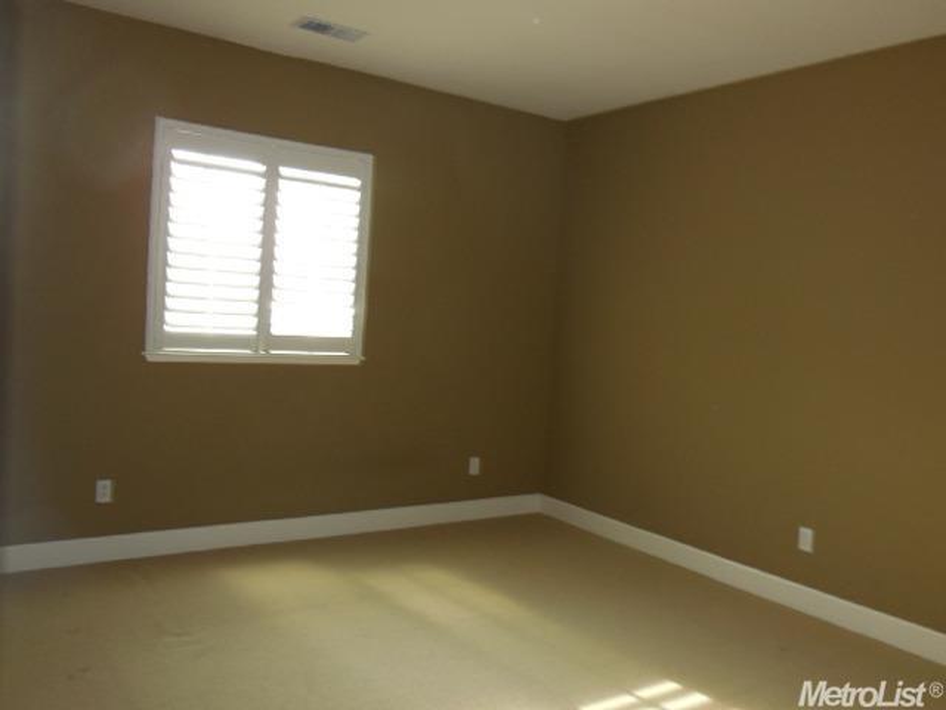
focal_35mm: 30
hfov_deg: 60.0
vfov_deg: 46.8
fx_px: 820
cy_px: 355
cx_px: 473
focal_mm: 5.3
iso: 200
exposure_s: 1/25
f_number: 3.2
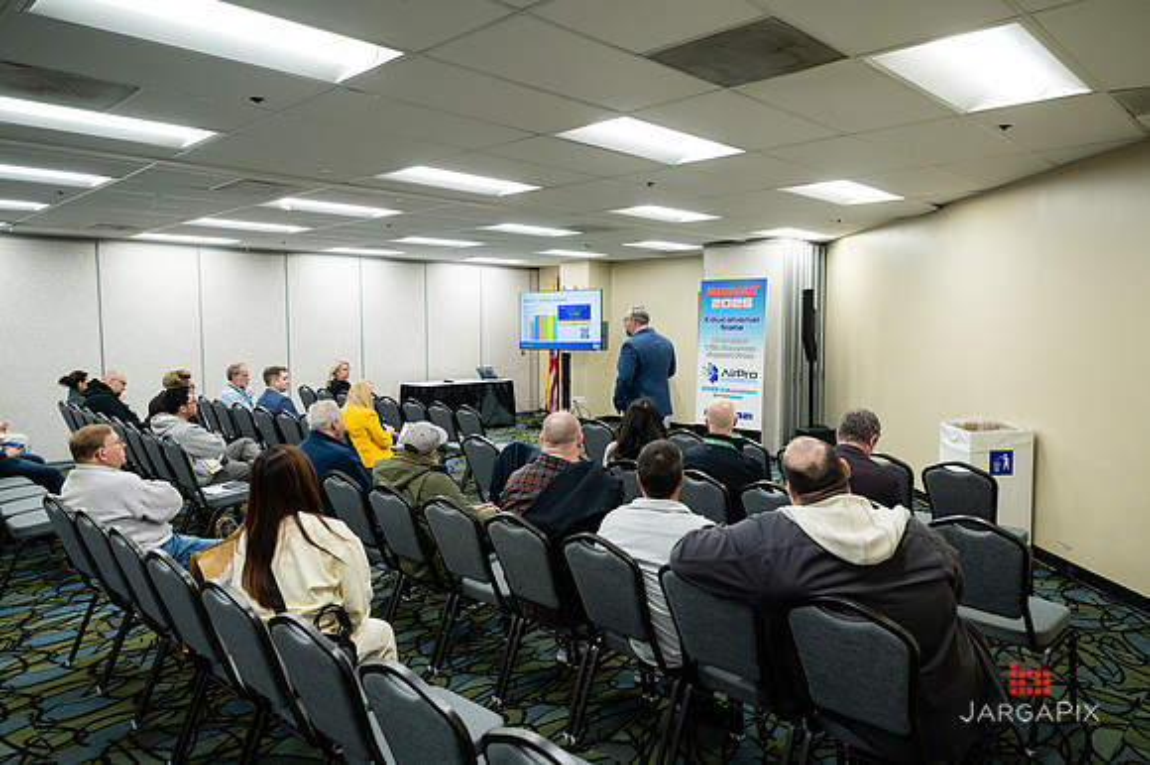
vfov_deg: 52.2
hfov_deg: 72.8
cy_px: 377
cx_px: 583
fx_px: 780
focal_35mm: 24
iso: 1600
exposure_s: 1/200
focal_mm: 24
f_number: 4
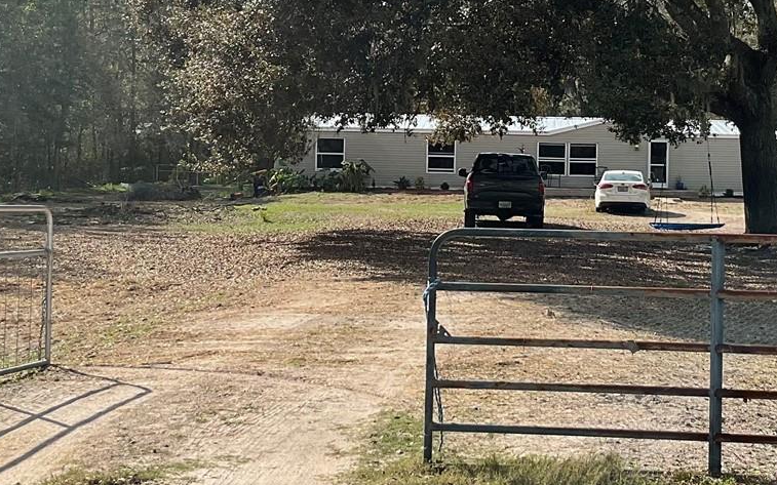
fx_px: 1376
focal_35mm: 65
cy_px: 134
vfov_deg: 19.9
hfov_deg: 31.3
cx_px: 513
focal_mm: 3
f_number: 1.8
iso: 16
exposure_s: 1/1675
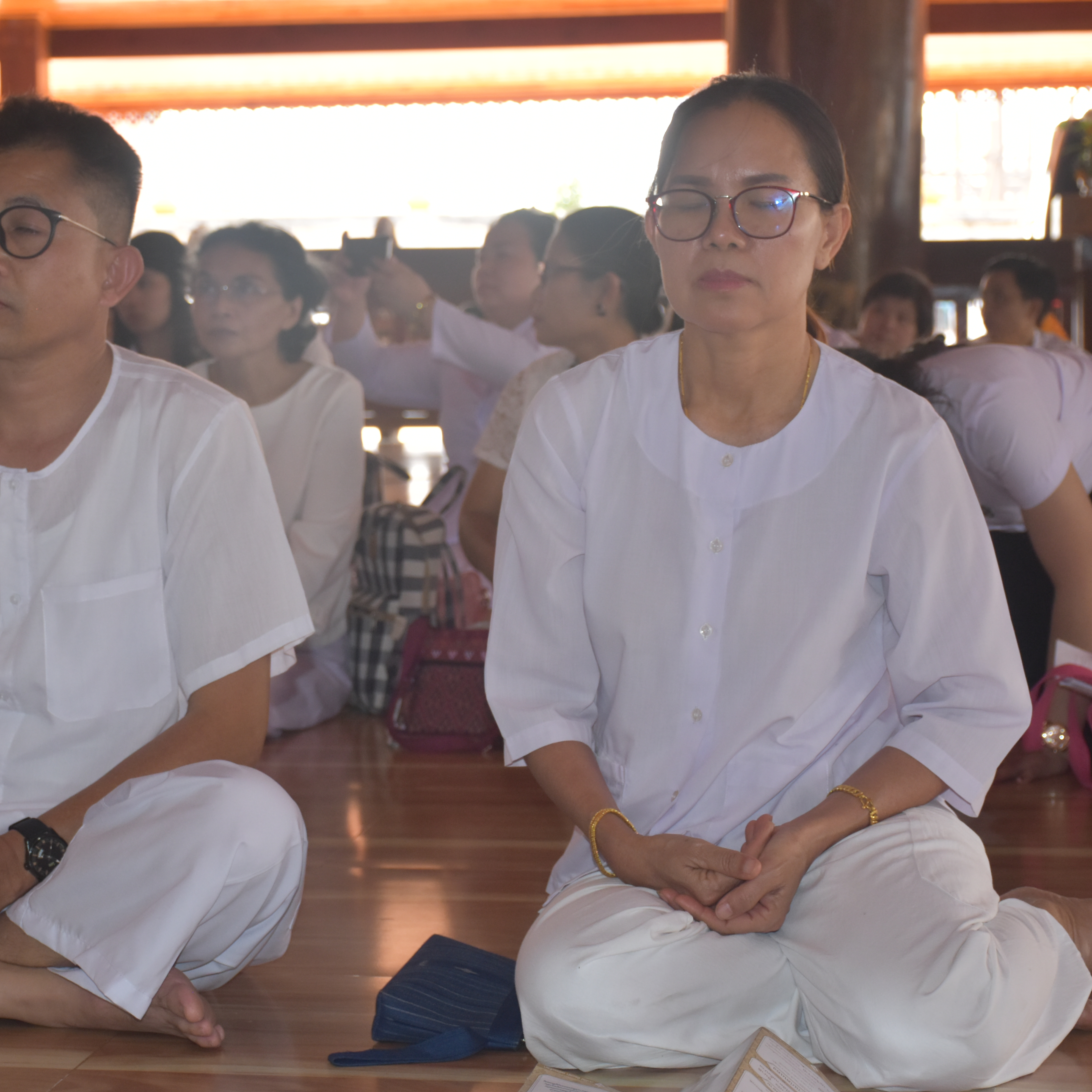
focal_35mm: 87
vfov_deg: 20.0
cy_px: 547
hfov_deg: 20.0
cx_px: 439
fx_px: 3092
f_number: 5.6
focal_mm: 45
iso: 800
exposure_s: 1/125
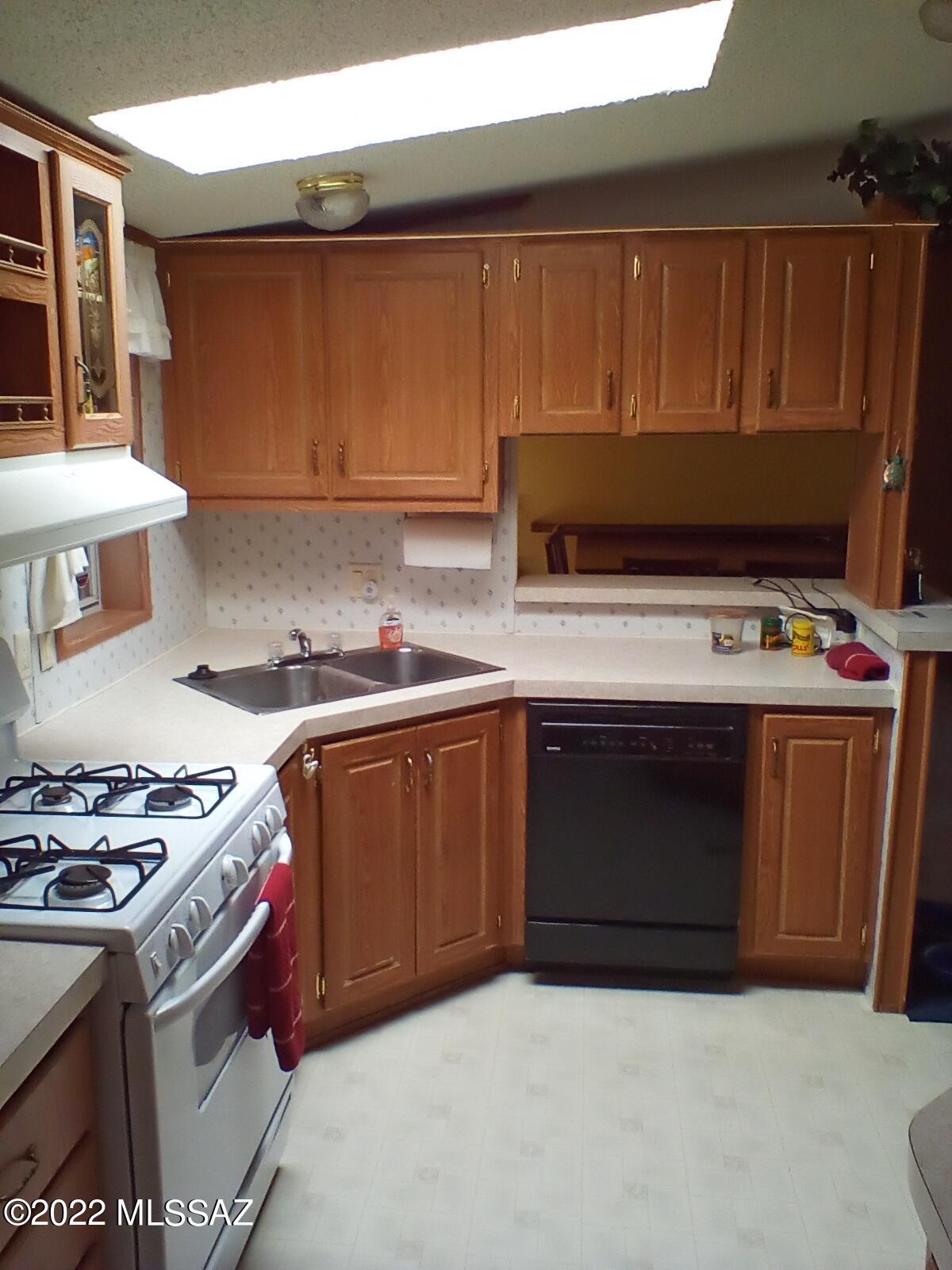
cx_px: 476
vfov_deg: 58.4
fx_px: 1137
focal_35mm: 31
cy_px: 635
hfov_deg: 45.4
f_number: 2.4
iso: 106
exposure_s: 1/60
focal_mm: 2.38
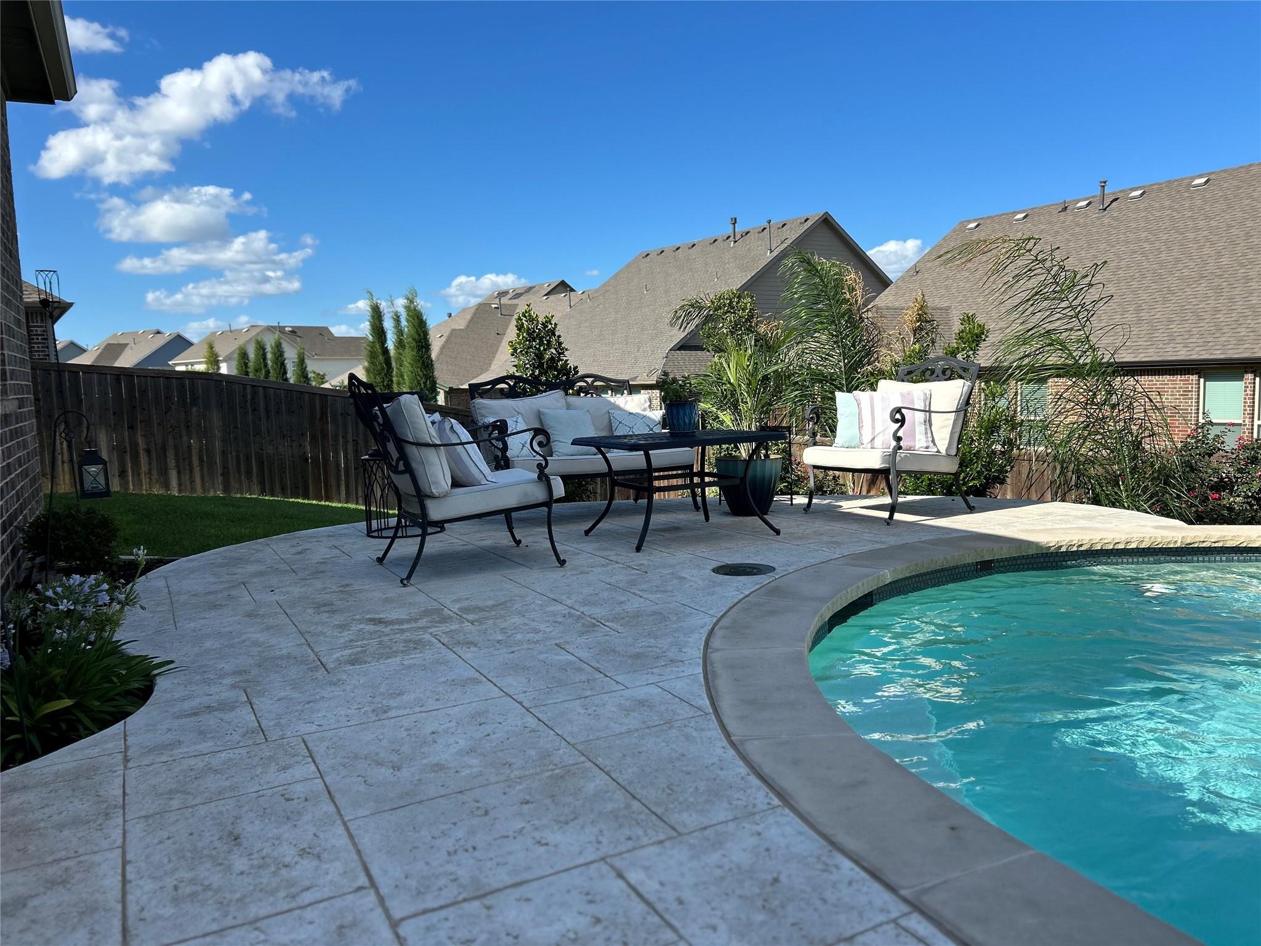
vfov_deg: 53.1
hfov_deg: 67.3
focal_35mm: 26
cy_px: 473
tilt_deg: -6.3
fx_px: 947
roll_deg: +1.3
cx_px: 630
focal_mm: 5.7
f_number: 1.5
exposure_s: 1/3257
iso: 50
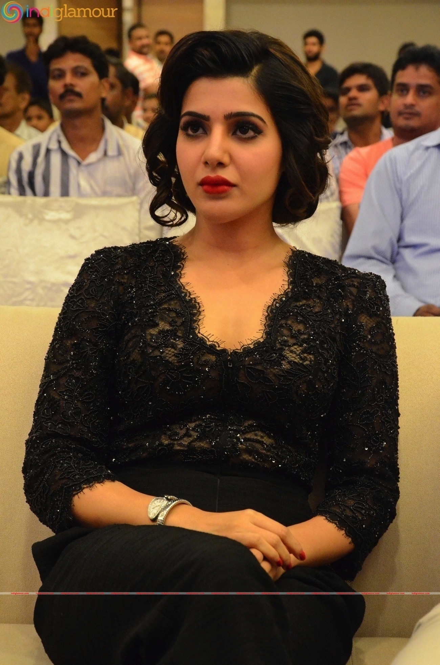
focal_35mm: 93
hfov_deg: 14.6
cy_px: 332
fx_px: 1713
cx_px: 220
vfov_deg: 22.0
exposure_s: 1/80
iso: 5000
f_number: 5.6
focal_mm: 62
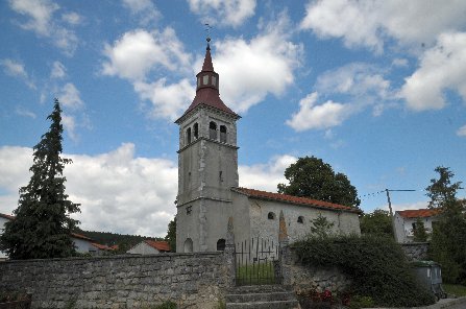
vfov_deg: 52.9
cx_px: 233
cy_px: 154
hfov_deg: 73.9
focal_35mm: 24
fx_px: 310
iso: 400
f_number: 13
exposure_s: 1/640
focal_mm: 16
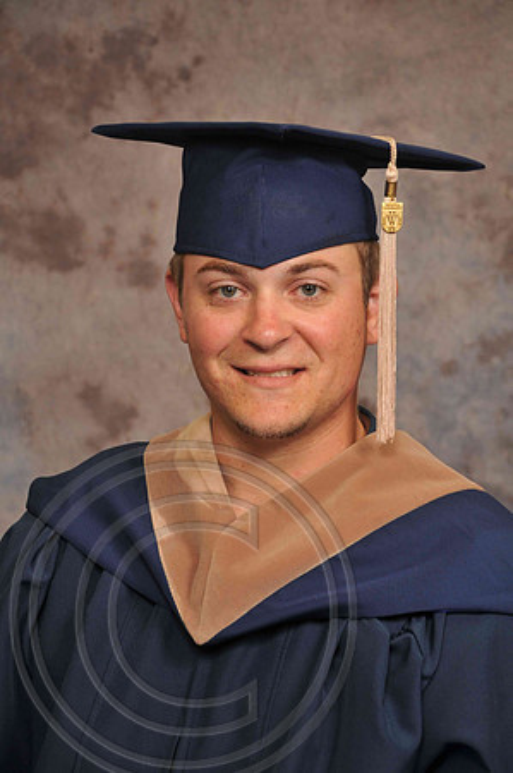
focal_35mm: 120
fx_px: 2571
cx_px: 256
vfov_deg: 17.1
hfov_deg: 11.4
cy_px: 386
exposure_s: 1/60
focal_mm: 80
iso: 200
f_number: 5.6
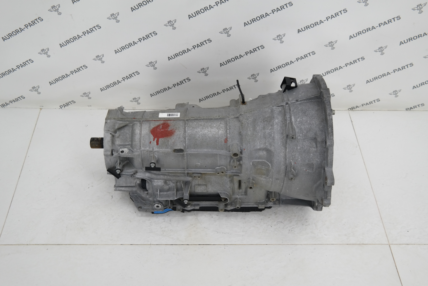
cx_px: 214
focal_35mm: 38
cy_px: 143
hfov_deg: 50.7
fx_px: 452
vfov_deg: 35.1
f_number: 4
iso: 200
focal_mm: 25
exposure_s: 1/100
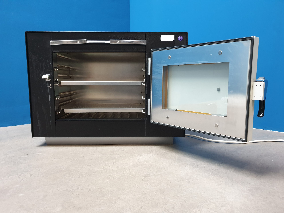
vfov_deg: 53.1
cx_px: 142
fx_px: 213
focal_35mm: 26
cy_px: 106
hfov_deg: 67.3
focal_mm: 4.3
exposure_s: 1/50
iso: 320
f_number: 1.5
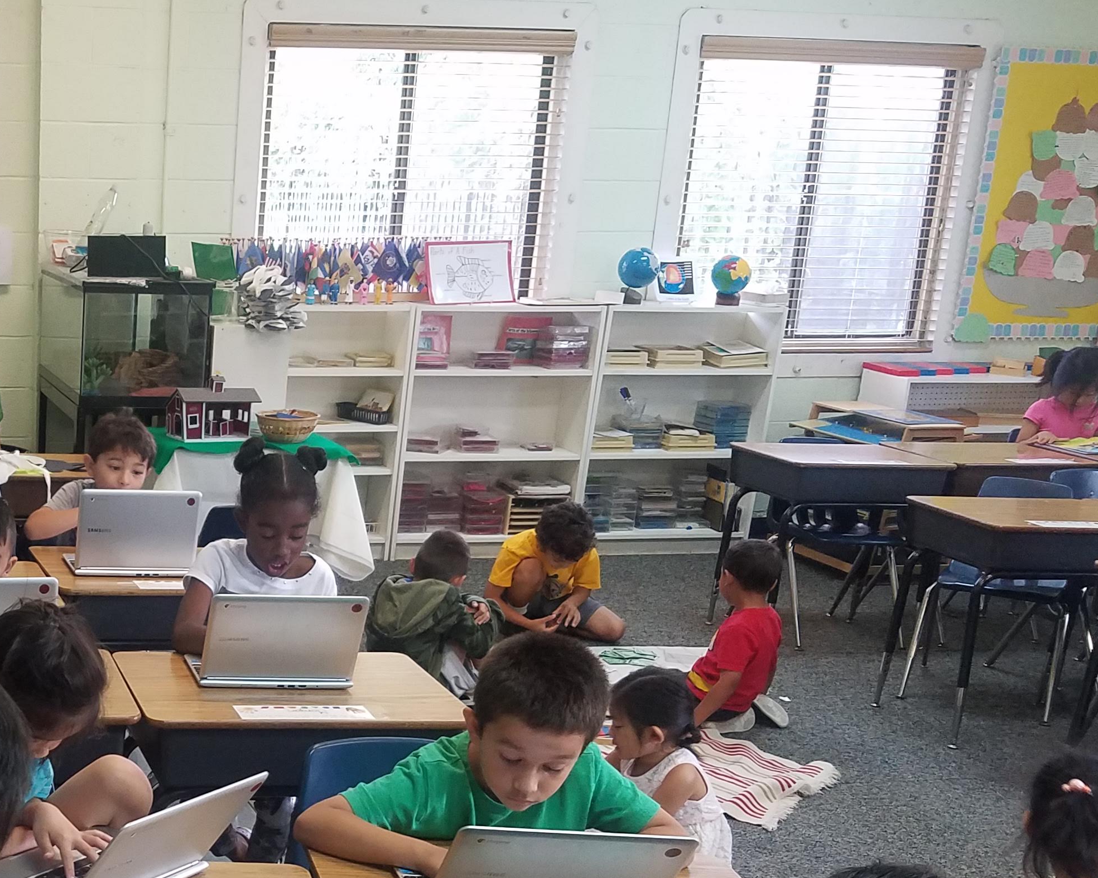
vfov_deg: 28.7
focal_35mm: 52
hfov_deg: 34.0
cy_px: 655
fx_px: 1690
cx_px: 109
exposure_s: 1/40
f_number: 1.7
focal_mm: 4.2
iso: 160
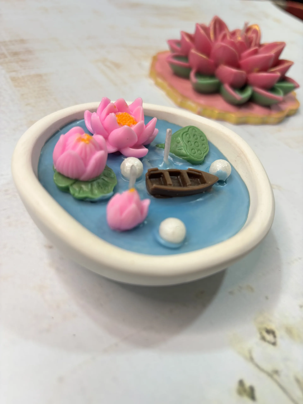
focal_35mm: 26
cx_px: 152
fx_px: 303
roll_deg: -15.3
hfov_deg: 53.1
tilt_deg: -44.1
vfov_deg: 67.3
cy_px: 202
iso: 100
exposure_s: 1/50
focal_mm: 5.96
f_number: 1.6
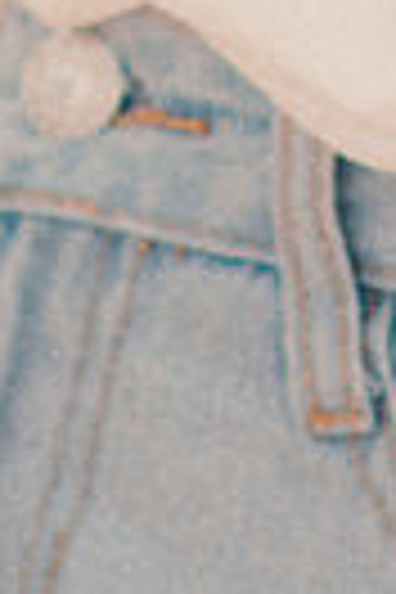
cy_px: -1467
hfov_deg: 2.0
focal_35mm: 677
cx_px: 659
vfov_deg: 3.0
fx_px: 11170
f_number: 3.2
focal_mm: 85
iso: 125
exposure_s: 1/500
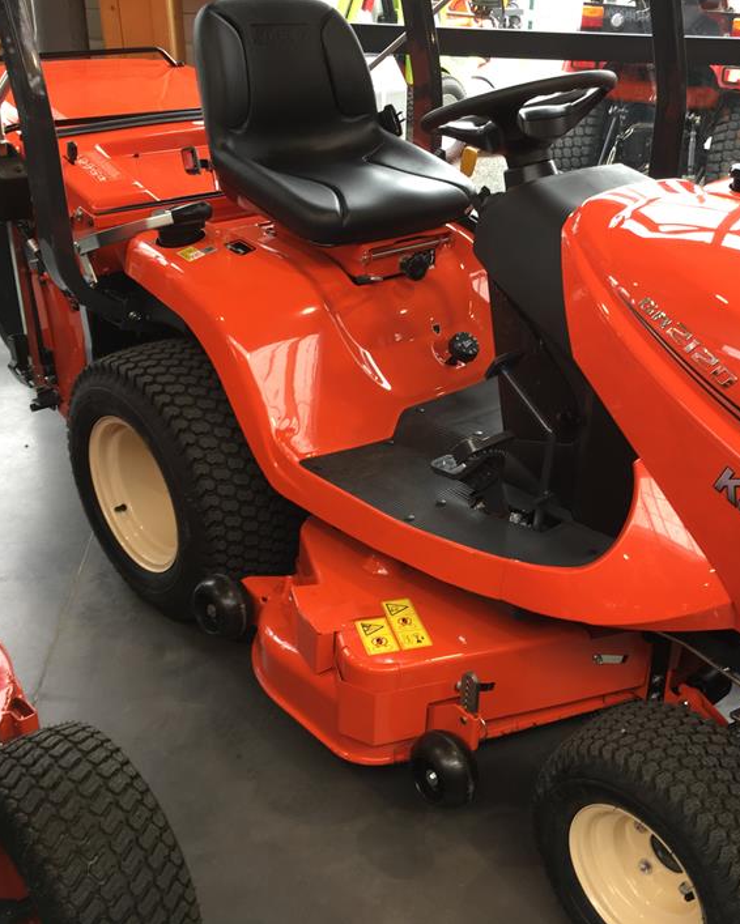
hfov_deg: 38.7
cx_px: 492
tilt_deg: -26.0
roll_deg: -2.6
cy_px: 463
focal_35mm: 38
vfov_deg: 47.9
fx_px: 1040
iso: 32
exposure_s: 1/50
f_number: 2.2
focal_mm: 4.15
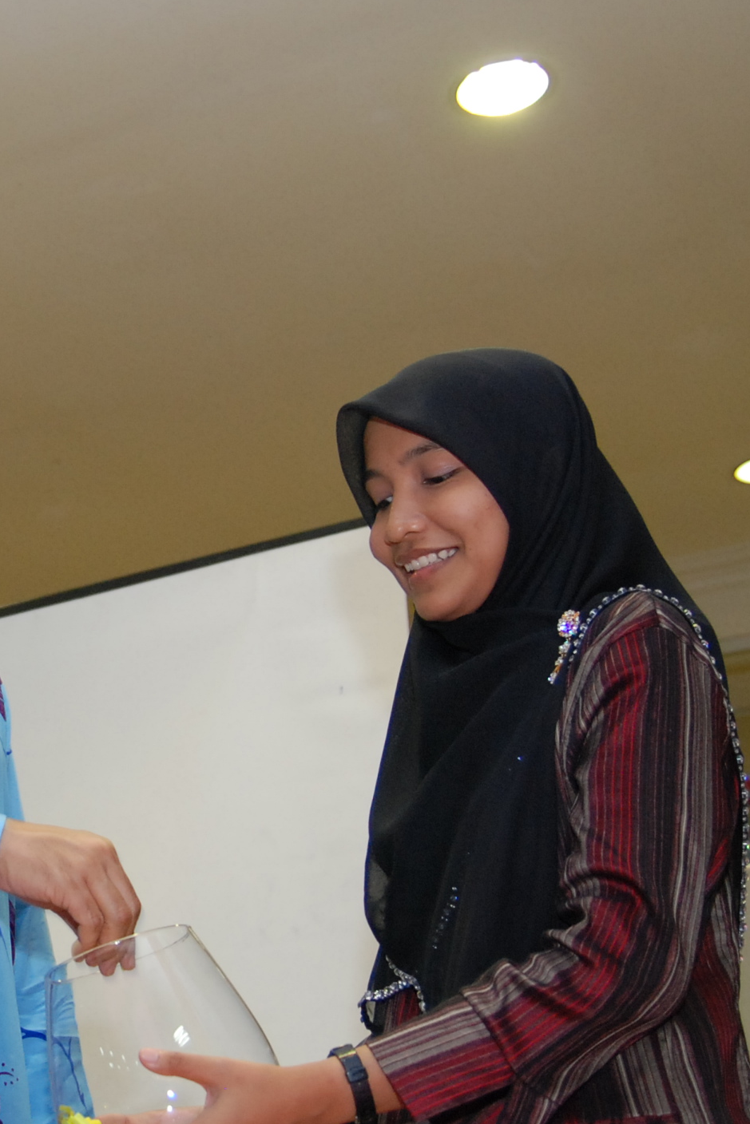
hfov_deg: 19.0
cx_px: -135
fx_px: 2124
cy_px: 659
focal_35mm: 68
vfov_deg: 29.6
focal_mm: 22
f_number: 2.8
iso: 500
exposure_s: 1/60
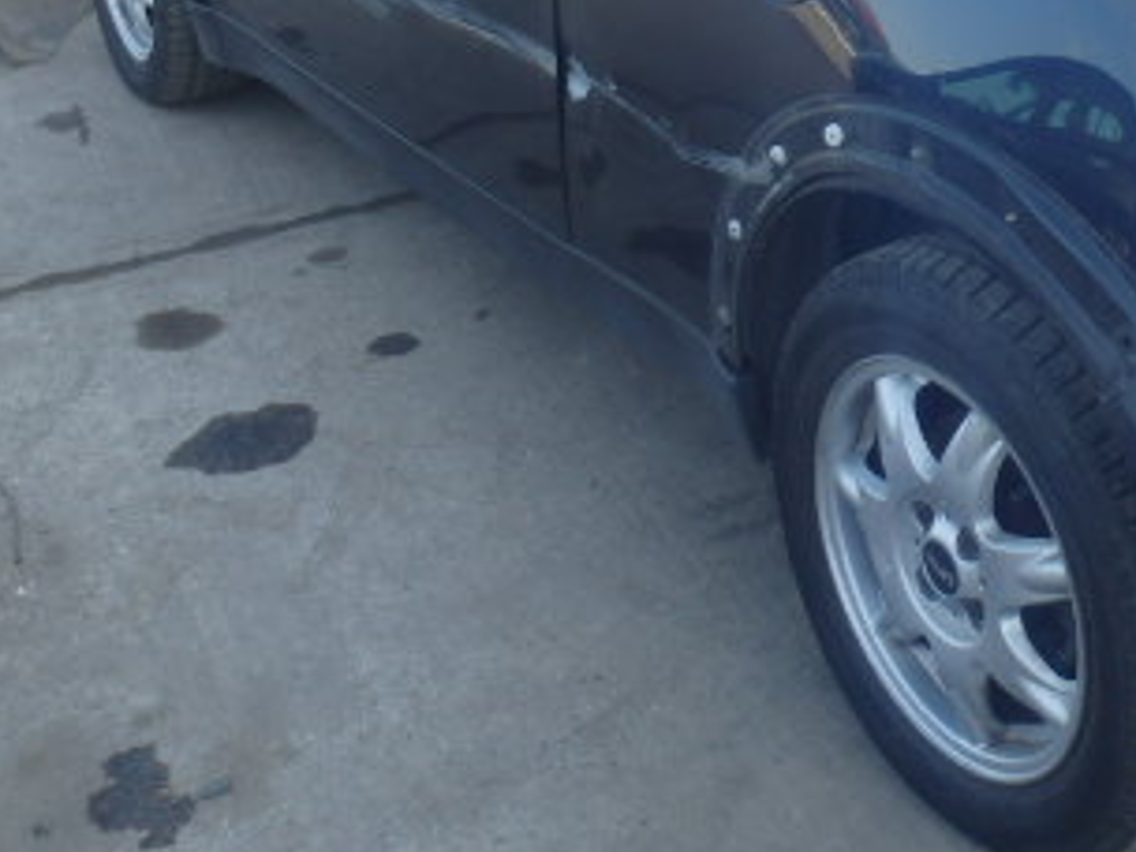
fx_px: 1936
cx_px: 1065
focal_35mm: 59
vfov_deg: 23.9
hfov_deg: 30.9
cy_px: 22
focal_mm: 5
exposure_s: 1/125
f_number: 3.9
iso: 125
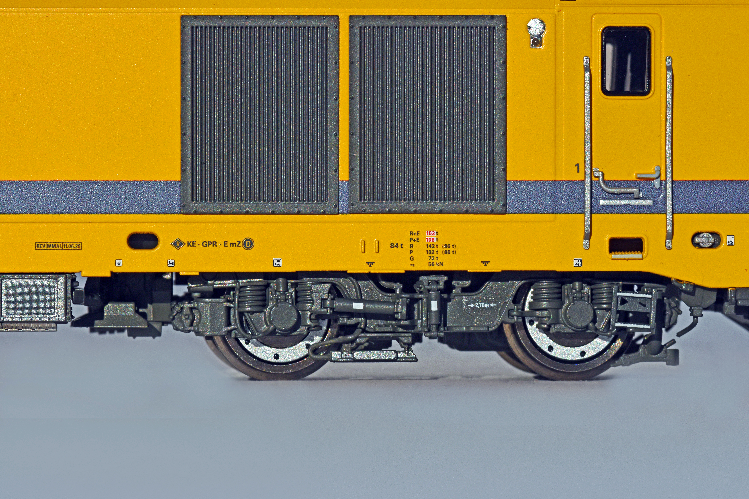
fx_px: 3277
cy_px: 250
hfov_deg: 13.0
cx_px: 374
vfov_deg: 8.7
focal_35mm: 158
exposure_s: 1/400
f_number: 20
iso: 400
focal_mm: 105
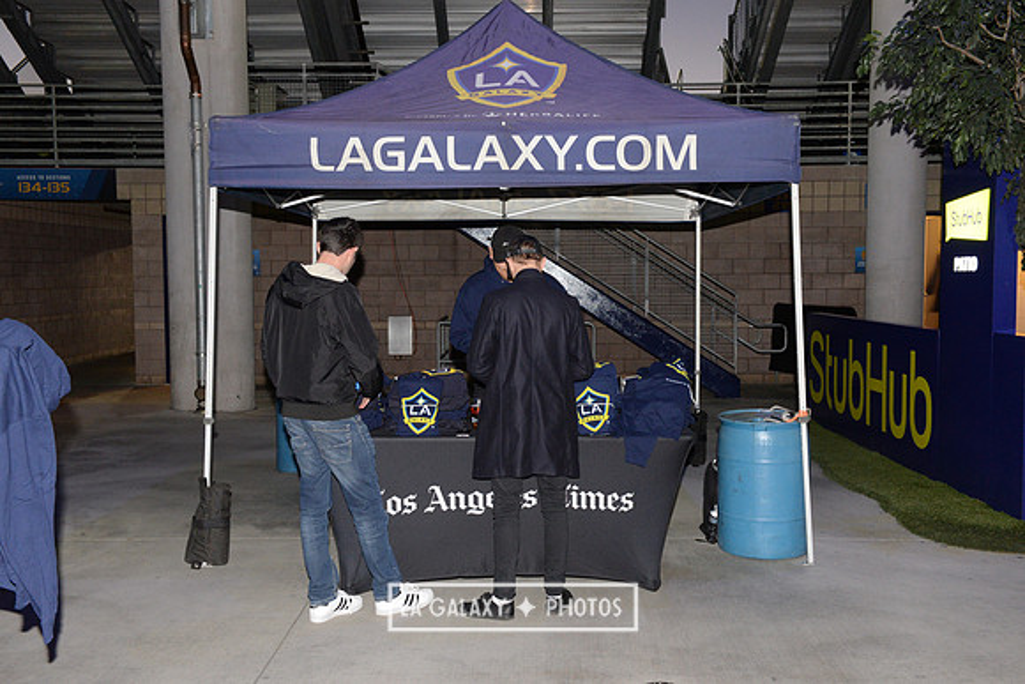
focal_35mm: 40
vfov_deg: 33.4
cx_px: 512
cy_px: 342
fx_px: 1139
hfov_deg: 48.4
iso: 3200
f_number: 10
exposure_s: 1/60
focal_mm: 40
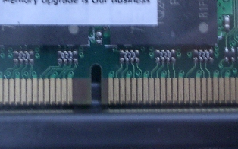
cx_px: 87
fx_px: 869
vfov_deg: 9.7
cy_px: 4
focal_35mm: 134
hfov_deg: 15.6
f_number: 3.5
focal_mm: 10.2
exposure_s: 1/15
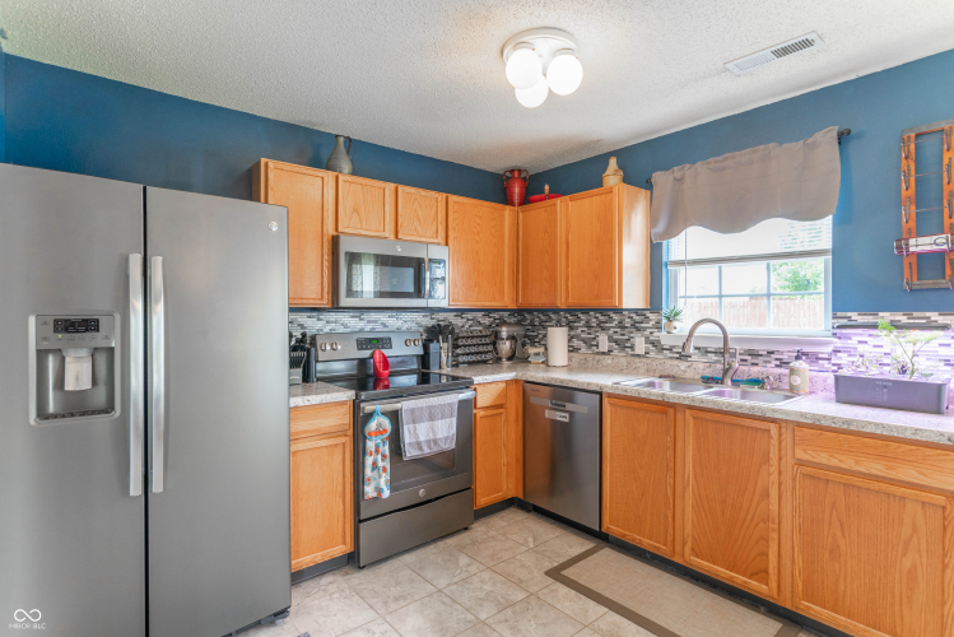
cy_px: 318
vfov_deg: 67.4
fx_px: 477
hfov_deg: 90.0
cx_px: 477
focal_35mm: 18
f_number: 7.1
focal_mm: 18
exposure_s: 1/15
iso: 250
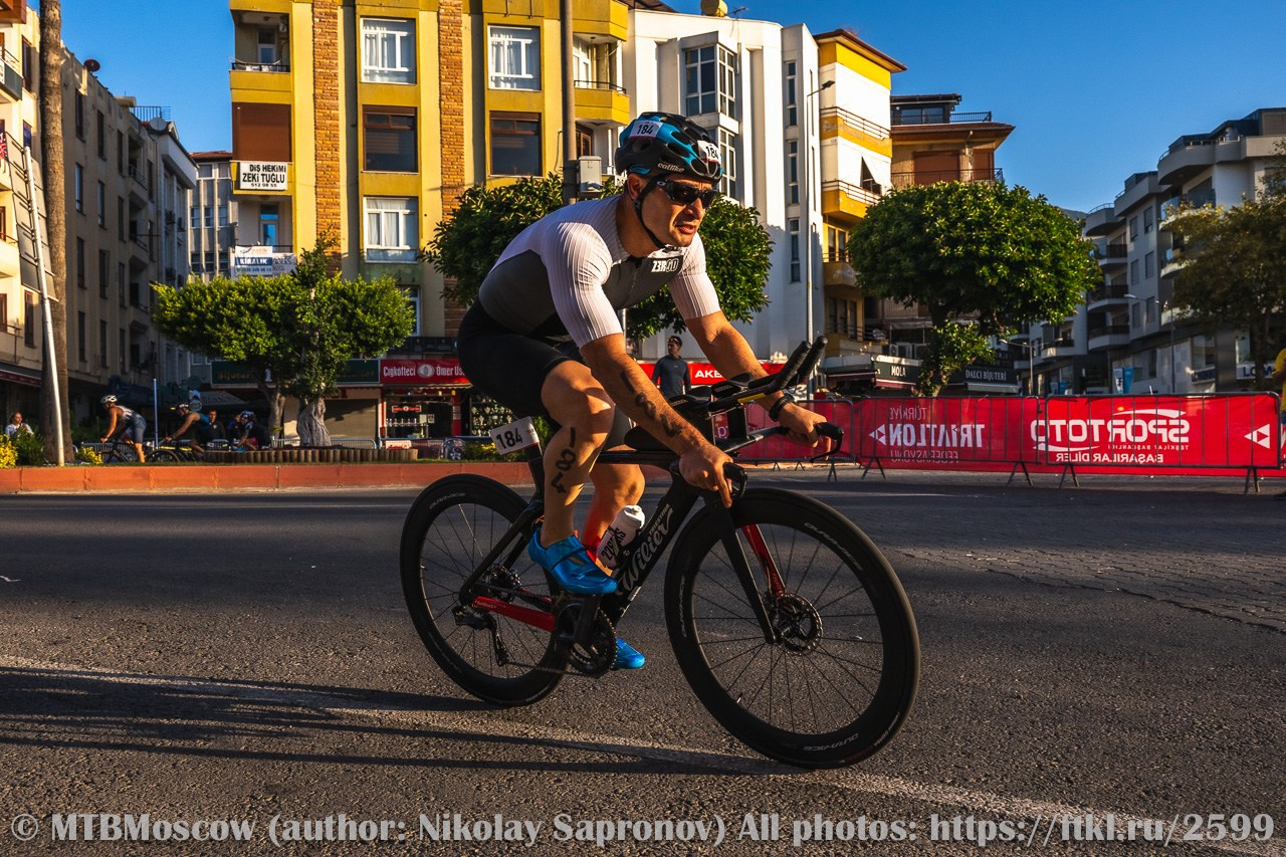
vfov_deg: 39.4
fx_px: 1196
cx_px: 643
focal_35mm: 34
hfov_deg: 56.5
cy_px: 428
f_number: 8
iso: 640
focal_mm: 33.5
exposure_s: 1/1600
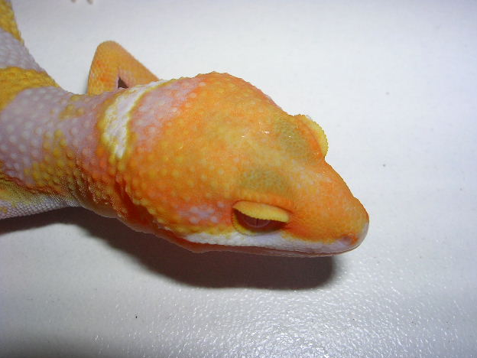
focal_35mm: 39
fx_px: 537
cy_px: 177
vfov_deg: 36.8
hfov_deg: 47.9
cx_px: 244
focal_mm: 5.8
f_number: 5.6
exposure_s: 1/60.1
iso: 50
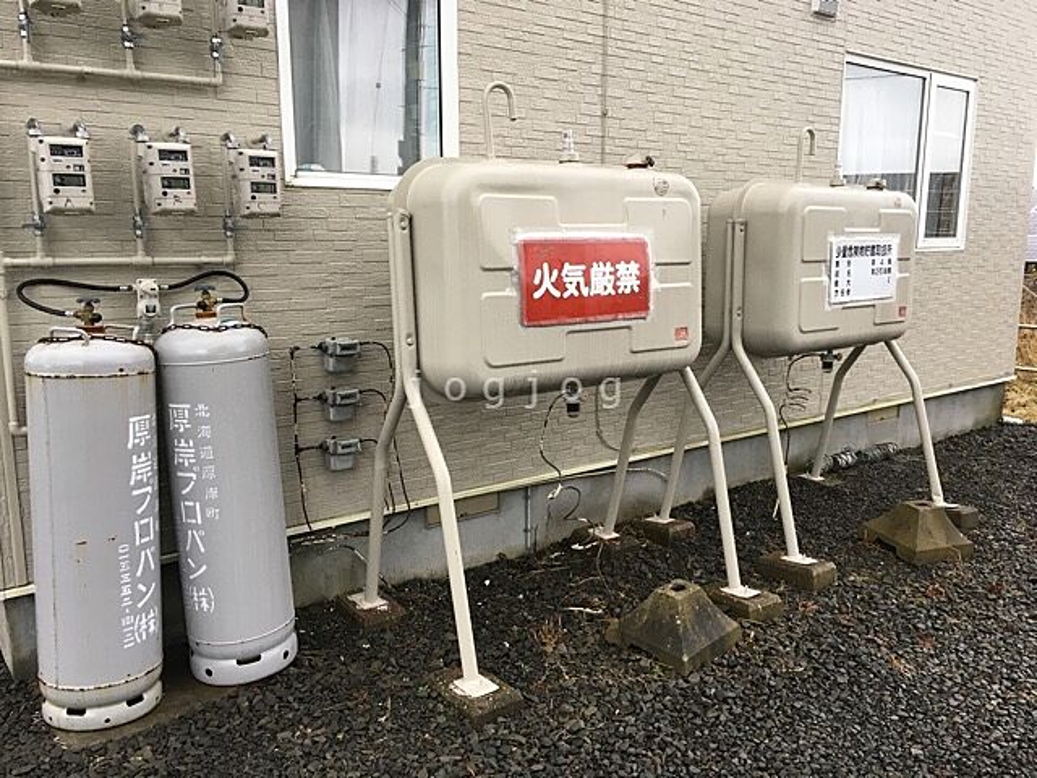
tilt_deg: -9.7
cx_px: 518
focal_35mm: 29
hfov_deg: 61.7
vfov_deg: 48.2
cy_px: 389
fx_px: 869
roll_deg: -0.1
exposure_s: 1/30
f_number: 2.2
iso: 32
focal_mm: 4.15
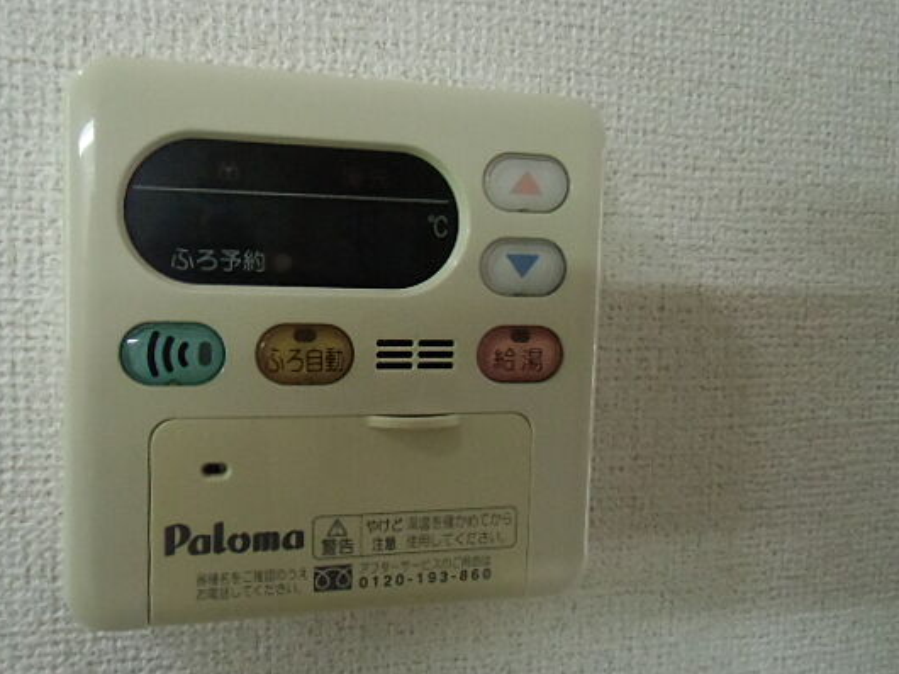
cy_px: 338
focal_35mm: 29
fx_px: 753
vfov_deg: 48.2
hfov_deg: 61.4
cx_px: 387
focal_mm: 4.24
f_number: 3
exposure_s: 1/60
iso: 800
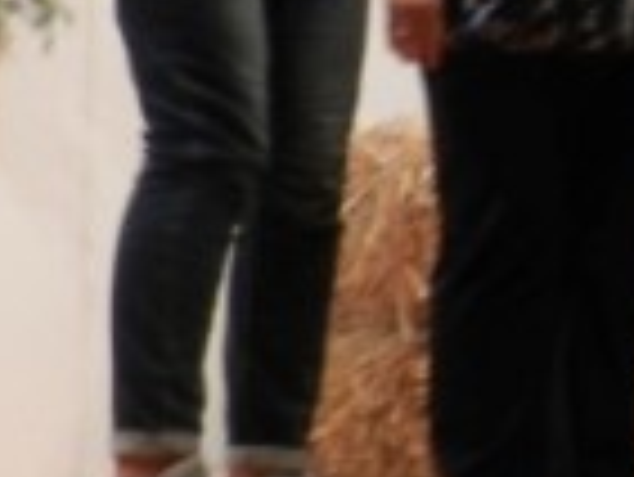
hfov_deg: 7.1
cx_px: 1201
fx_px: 4986
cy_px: 9
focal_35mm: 272
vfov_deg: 5.5
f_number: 4.6
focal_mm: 10.7
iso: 400
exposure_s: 1/15
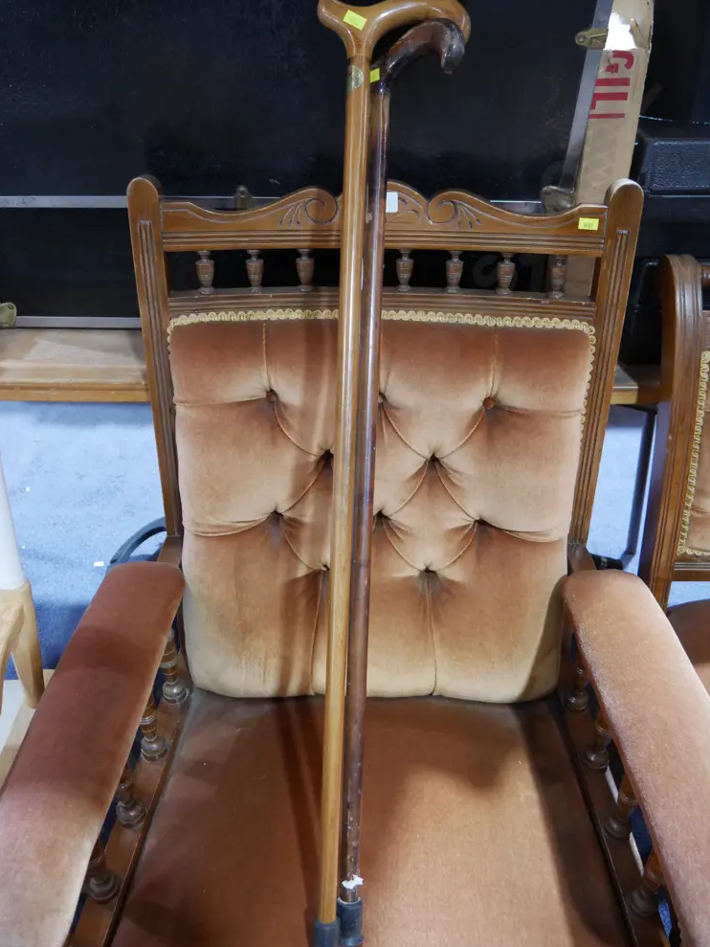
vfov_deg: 61.7
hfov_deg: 48.2
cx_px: 351
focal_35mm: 29
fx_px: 793
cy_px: 466
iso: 1250
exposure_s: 1/60
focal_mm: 14
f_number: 3.5
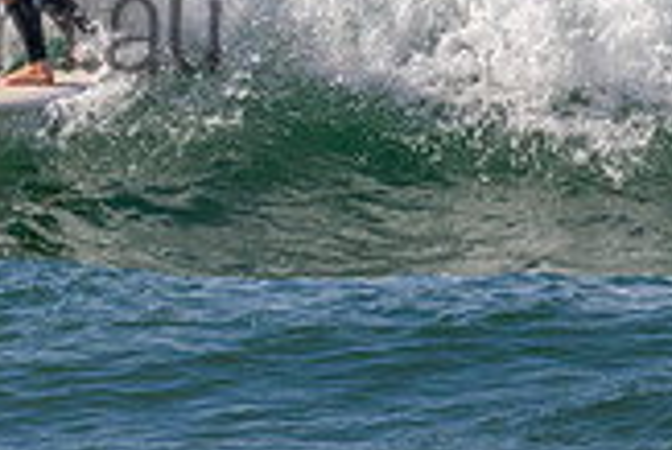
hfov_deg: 0.7
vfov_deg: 0.5
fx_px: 53153
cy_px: -23
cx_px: -214
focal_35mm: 2845
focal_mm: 800
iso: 1250
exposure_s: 1/2000
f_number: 11
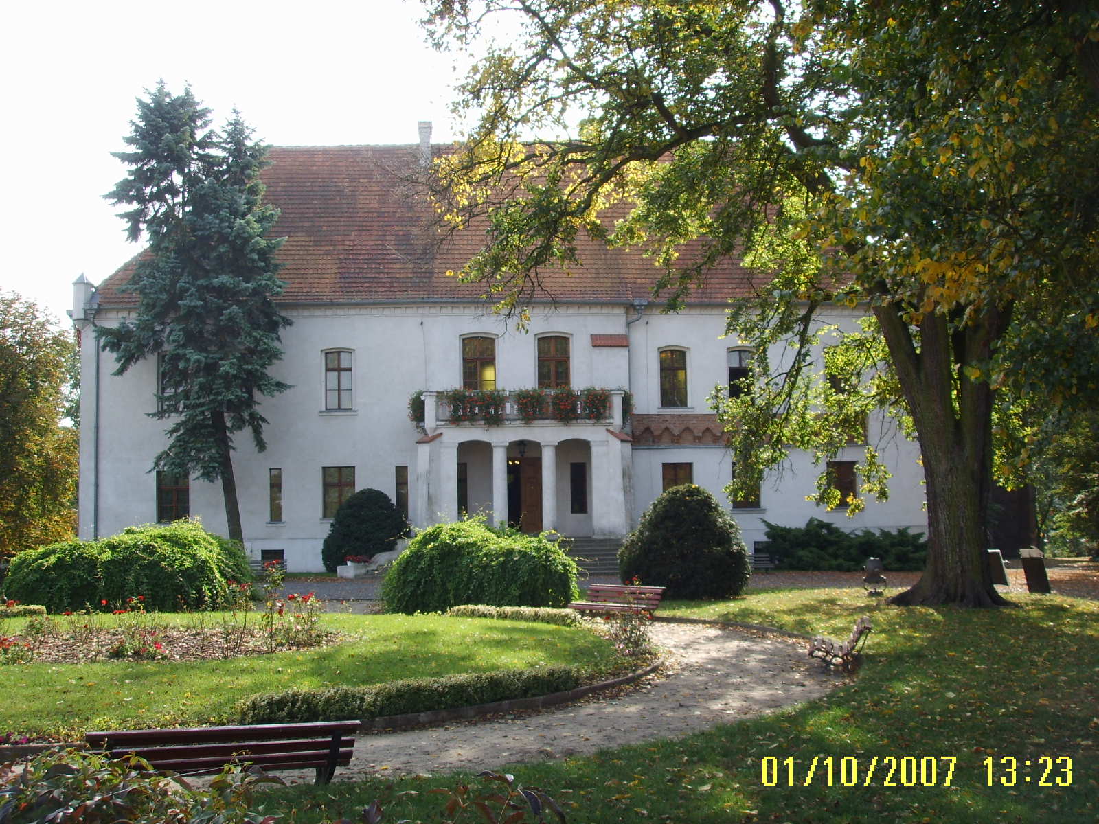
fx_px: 1238
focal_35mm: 39
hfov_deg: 47.9
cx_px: 550
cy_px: 412
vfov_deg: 36.8
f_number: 3.5
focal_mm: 6.6
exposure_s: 1/180
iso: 50
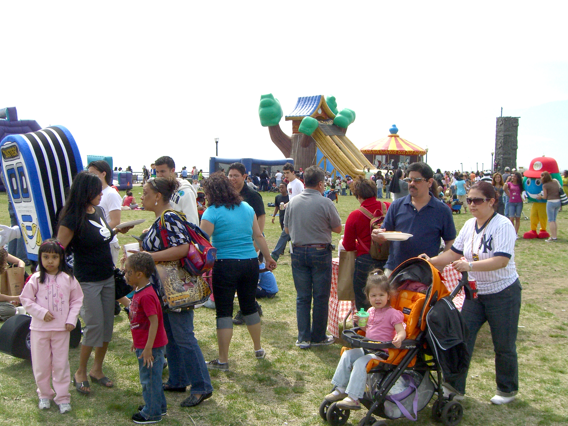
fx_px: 624
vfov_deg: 37.7
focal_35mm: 38
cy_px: 213
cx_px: 284
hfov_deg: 49.0
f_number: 4
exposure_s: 1/1250
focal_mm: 7.9
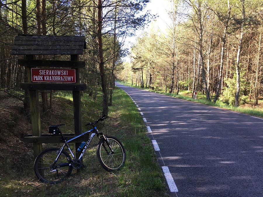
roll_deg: -1.4
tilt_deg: -5.9
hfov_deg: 61.7
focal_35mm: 29
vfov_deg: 48.2
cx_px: 132
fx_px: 220
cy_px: 98
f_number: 2.2
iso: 25
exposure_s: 1/100
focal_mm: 4.15
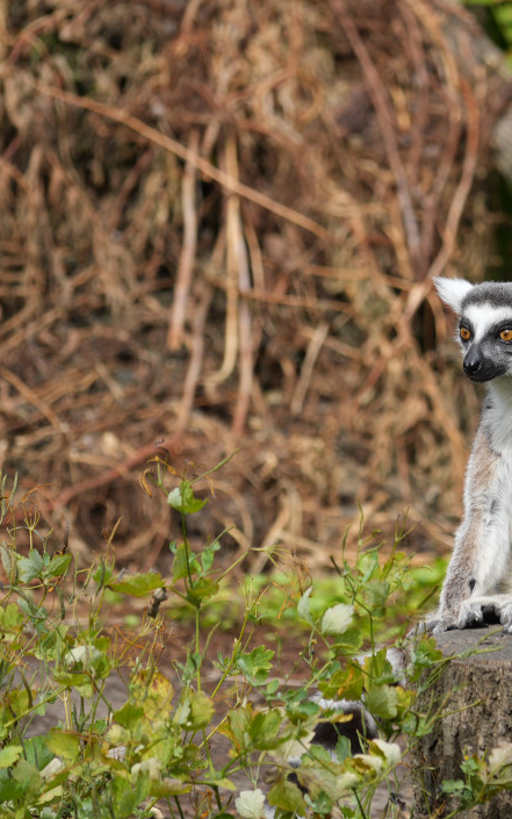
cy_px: 409
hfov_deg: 1.8
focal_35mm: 732
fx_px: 16333
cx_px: 462
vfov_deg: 2.9
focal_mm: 166.06
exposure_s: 1/250
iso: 100
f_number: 4
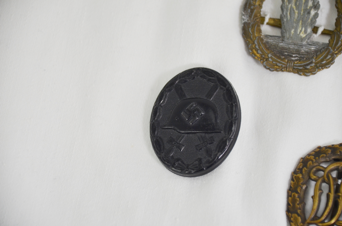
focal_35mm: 202
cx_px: 171
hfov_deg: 10.2
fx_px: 1920
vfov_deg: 6.8
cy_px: 113
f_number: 5.6
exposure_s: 1/250
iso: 720
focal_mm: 135
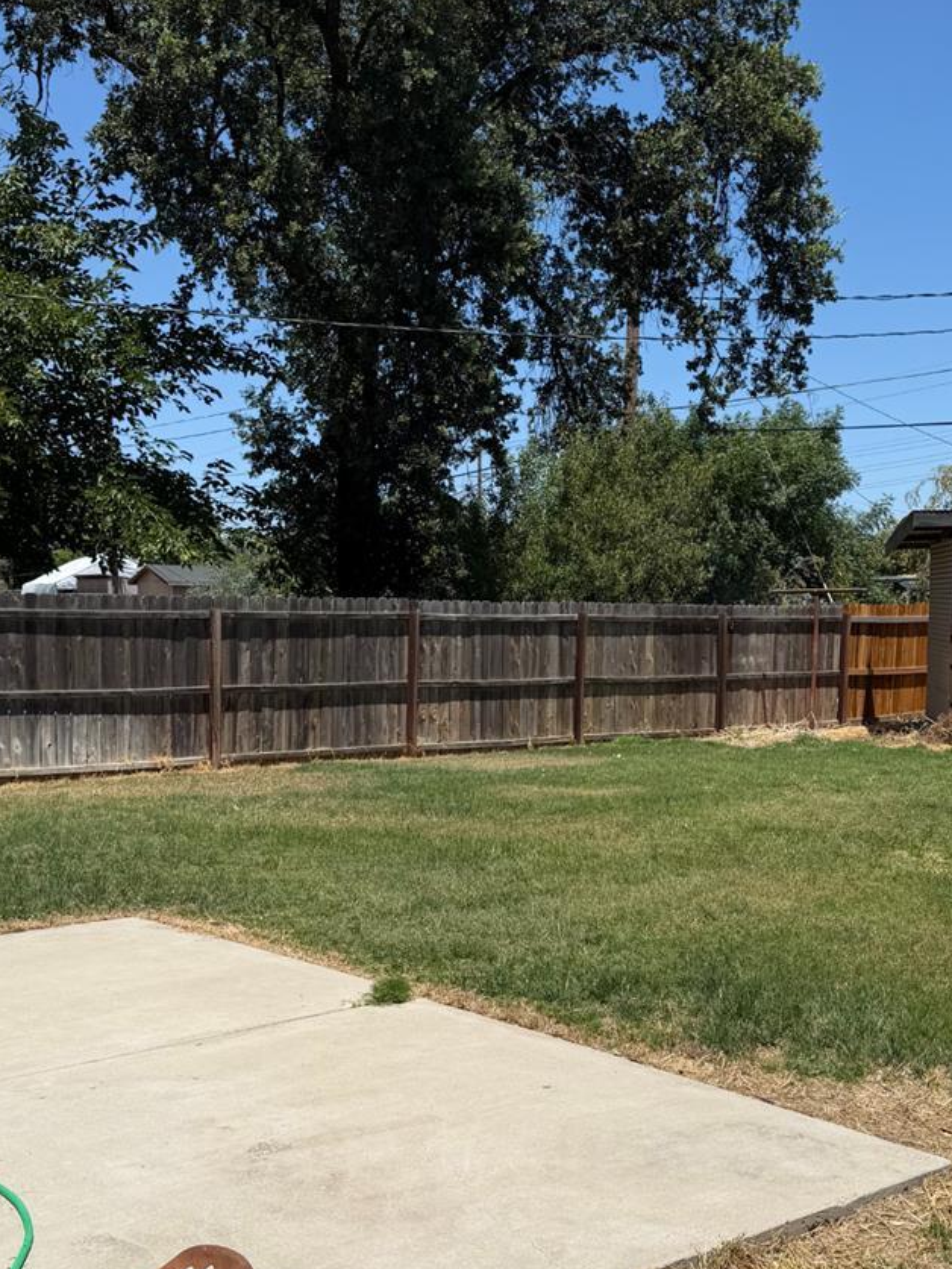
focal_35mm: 43
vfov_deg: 43.7
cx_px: 548
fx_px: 1576
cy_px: 744
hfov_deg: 33.5
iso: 80
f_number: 1.78
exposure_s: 1/6173
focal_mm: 6.76
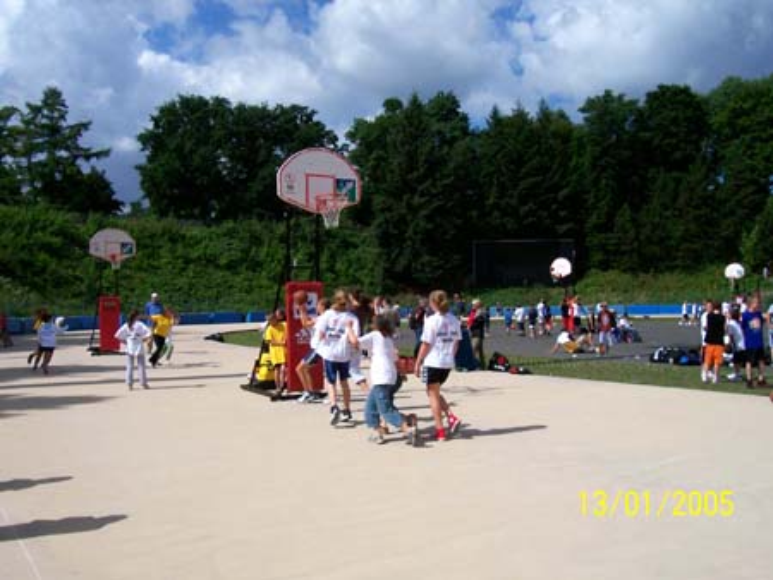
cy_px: 290
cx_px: 386
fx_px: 760
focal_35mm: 34
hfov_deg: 53.9
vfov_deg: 41.8
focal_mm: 5.6
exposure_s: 1/1124
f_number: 5.1
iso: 80
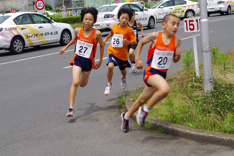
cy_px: 78
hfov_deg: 27.0
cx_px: 117
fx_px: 487
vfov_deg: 18.2
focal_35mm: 75
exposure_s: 1/200
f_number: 11
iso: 200
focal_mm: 50
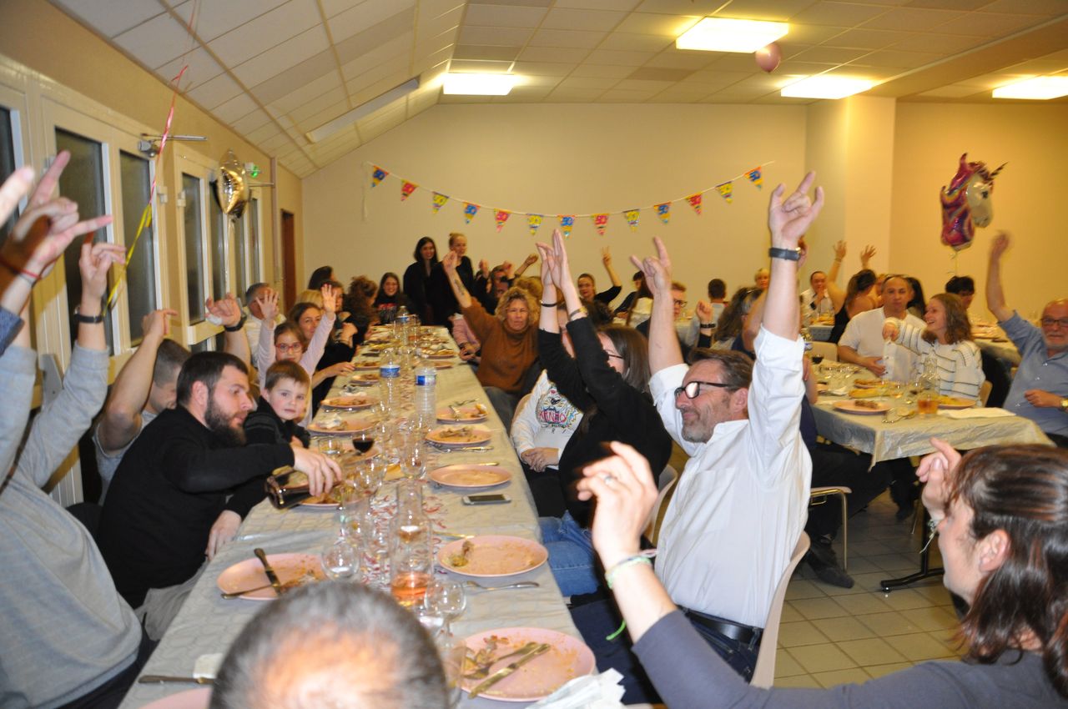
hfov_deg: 67.4
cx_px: 534
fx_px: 800
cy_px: 354
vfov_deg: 47.8
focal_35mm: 27
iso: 800
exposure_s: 1/60
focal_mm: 18
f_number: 3.5
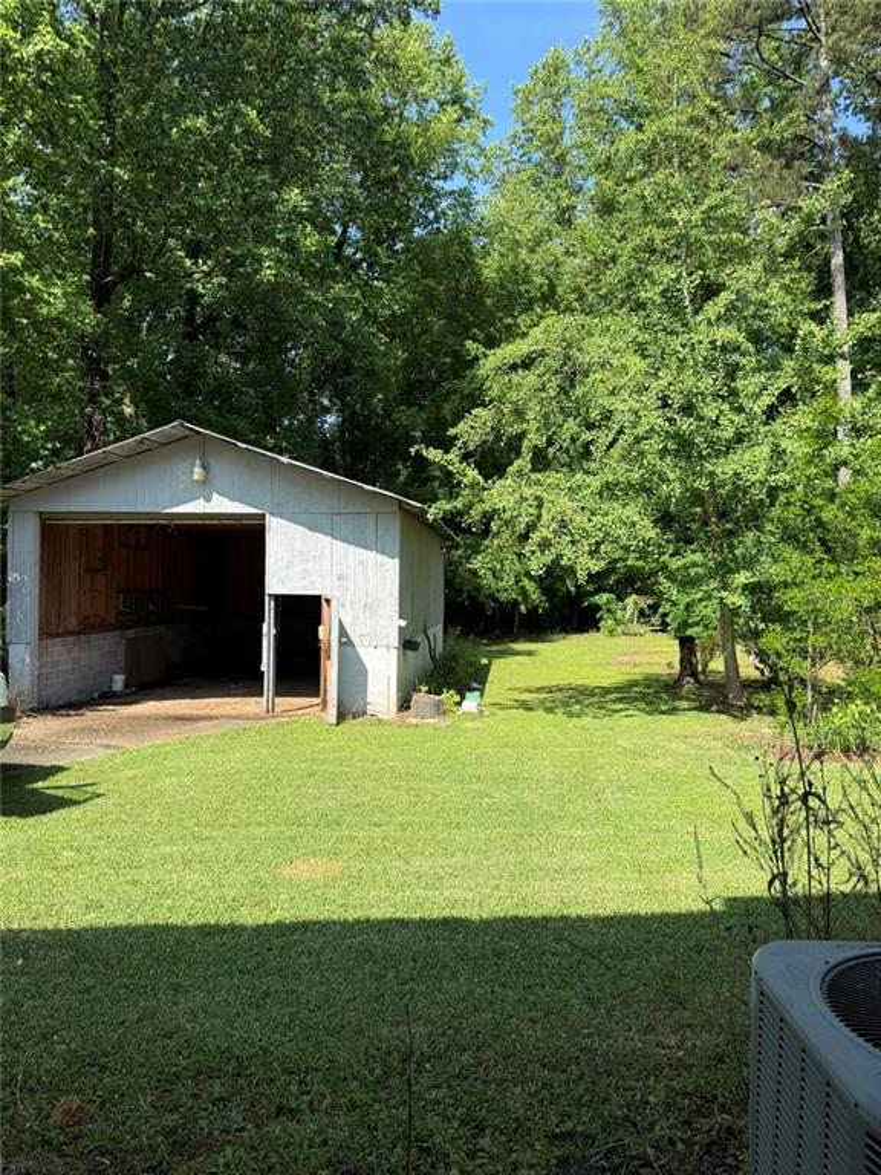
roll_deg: -0.9
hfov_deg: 56.8
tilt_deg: -0.2
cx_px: 440
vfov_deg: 71.6
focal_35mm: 24
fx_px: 814
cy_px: 588
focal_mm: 6.76
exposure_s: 1/1812
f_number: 1.78
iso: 80
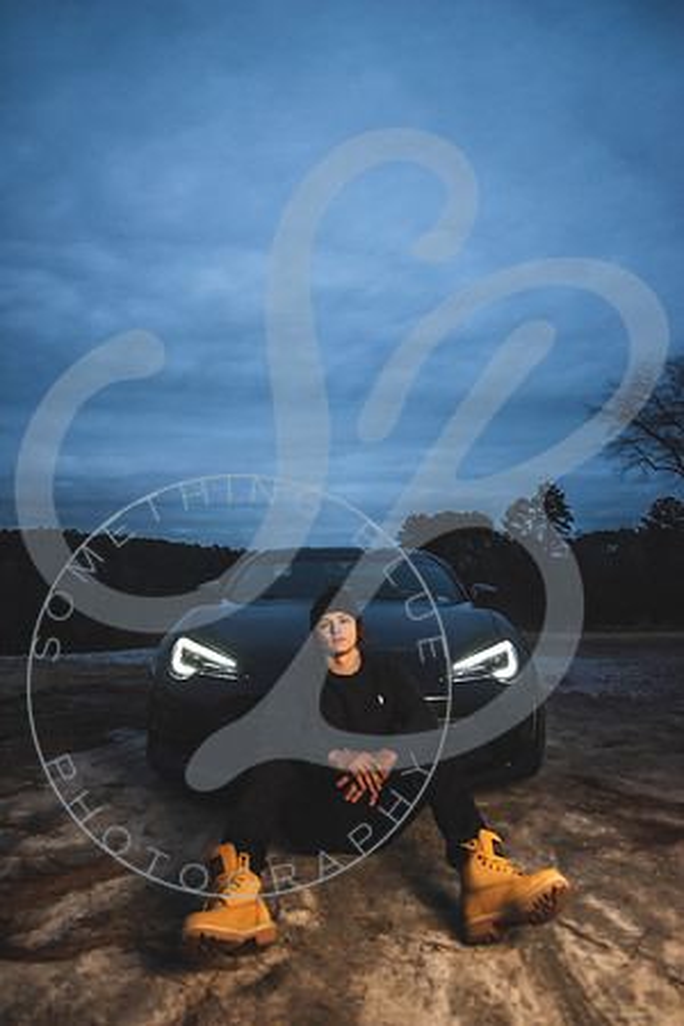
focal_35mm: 24
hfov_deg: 53.1
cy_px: 513
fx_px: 684
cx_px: 342
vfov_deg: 73.7
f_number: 2.8
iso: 1000
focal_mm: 24
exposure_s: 1/200
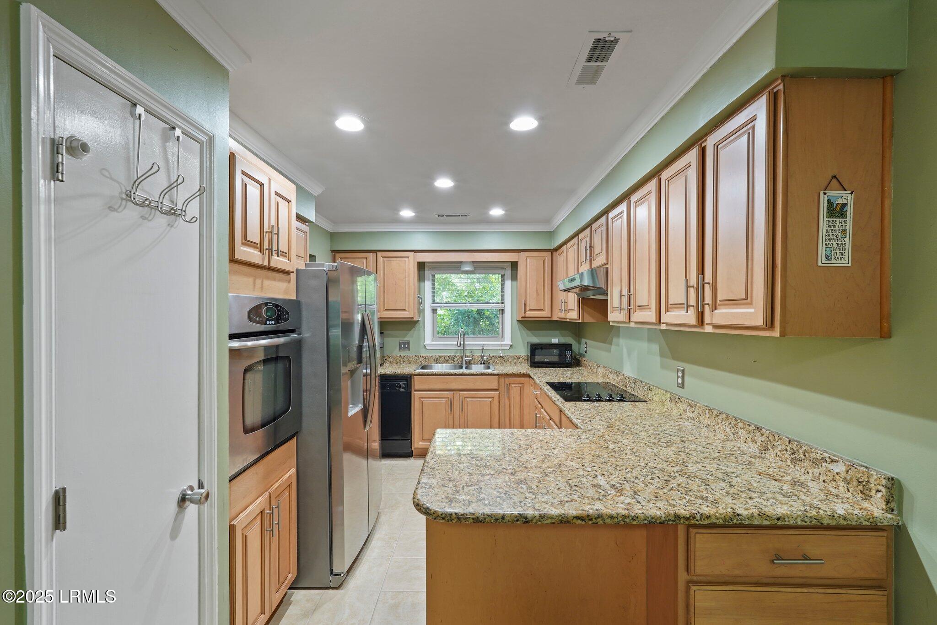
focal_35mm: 16
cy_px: 312
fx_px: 416
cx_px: 468
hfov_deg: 96.7
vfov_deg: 73.7
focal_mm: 16
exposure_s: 1/1.67
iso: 500
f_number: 9
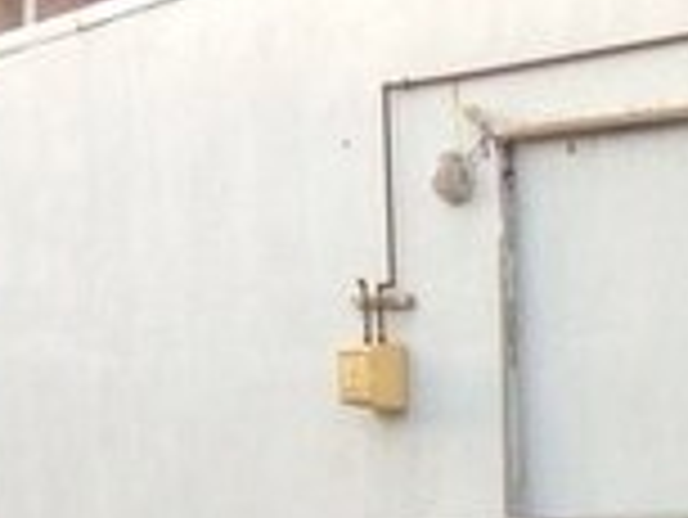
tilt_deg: -10.5
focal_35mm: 142
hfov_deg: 13.4
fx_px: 2824
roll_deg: -1.5
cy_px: 1070
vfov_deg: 9.7
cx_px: 913
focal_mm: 4.12
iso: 80
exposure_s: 1/120
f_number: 2.4
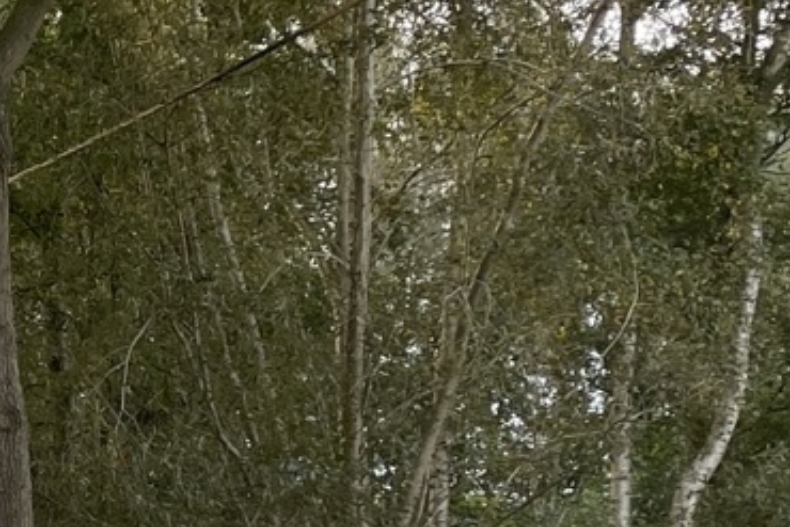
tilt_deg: -3.7
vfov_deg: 12.5
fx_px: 2217
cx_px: -410
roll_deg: -1.0
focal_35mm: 101
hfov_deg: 17.9
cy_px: 912
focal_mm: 4.2
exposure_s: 1/121
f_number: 1.6
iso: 40
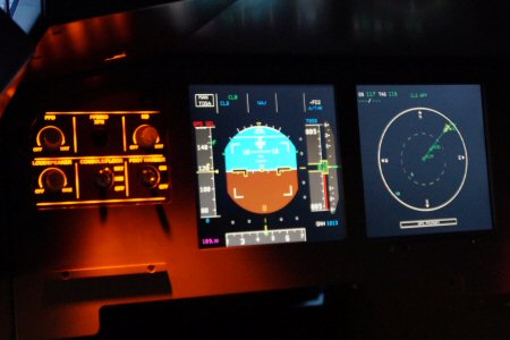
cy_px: 170
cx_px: 255
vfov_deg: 29.9
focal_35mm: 45
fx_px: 637
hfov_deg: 43.6
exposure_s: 1/40
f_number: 4
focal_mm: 30
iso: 3200
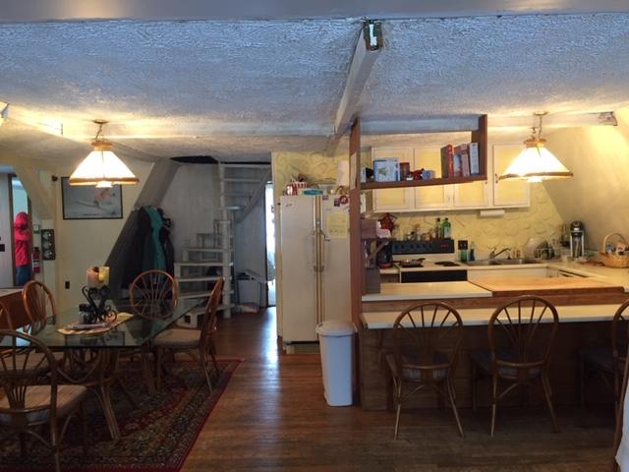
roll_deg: +0.8
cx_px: 314
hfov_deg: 61.7
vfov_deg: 48.2
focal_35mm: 29
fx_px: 527
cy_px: 236
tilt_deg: -3.3
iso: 125
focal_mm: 4.15
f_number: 2.2
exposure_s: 1/30
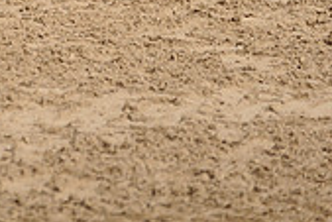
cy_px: -293
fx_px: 4264
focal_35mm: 462
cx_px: 35
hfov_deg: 4.5
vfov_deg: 3.0
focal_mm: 135
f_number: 5.6
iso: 320
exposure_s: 1/1000
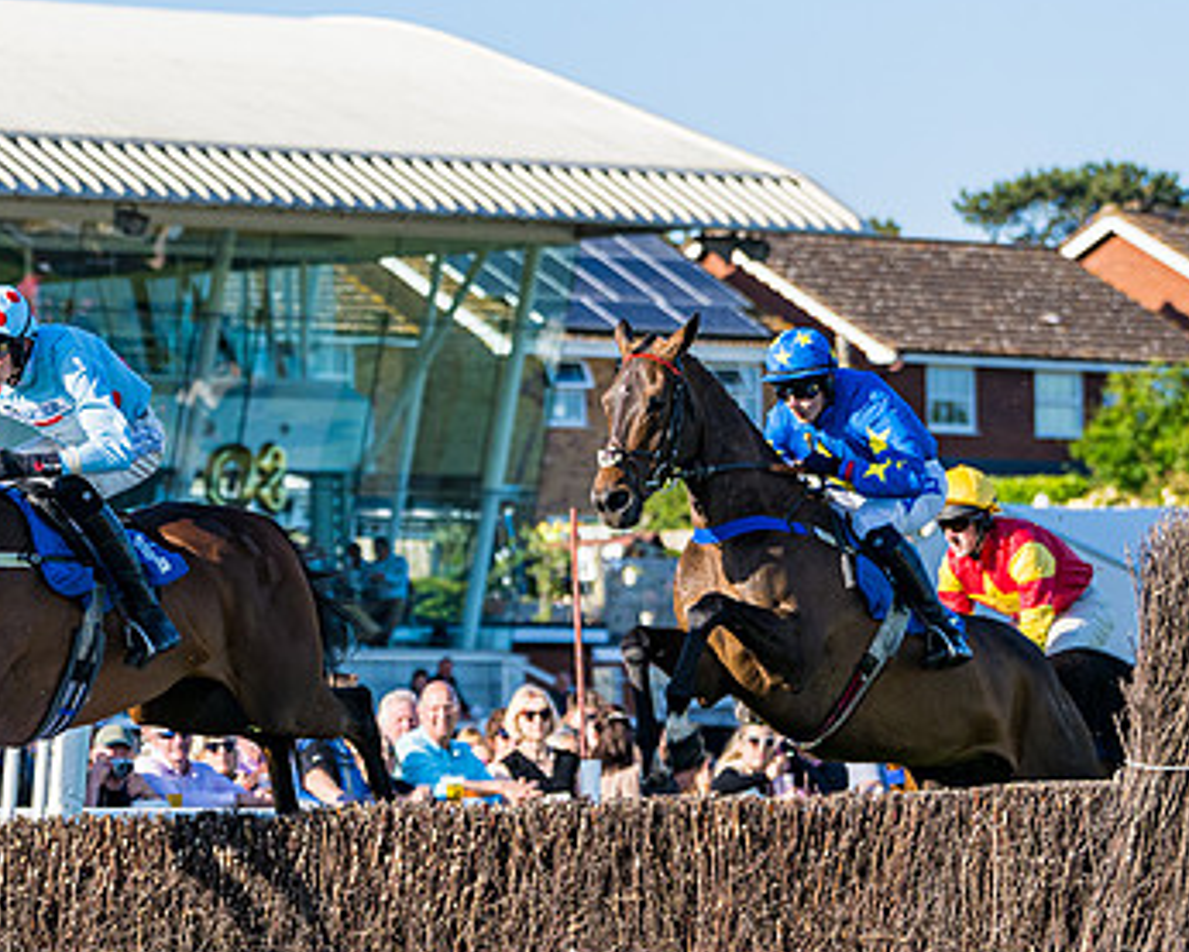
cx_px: 77
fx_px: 9363
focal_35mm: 266
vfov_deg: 5.8
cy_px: 457
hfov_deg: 7.2
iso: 200
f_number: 4
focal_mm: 112
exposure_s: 1/2000
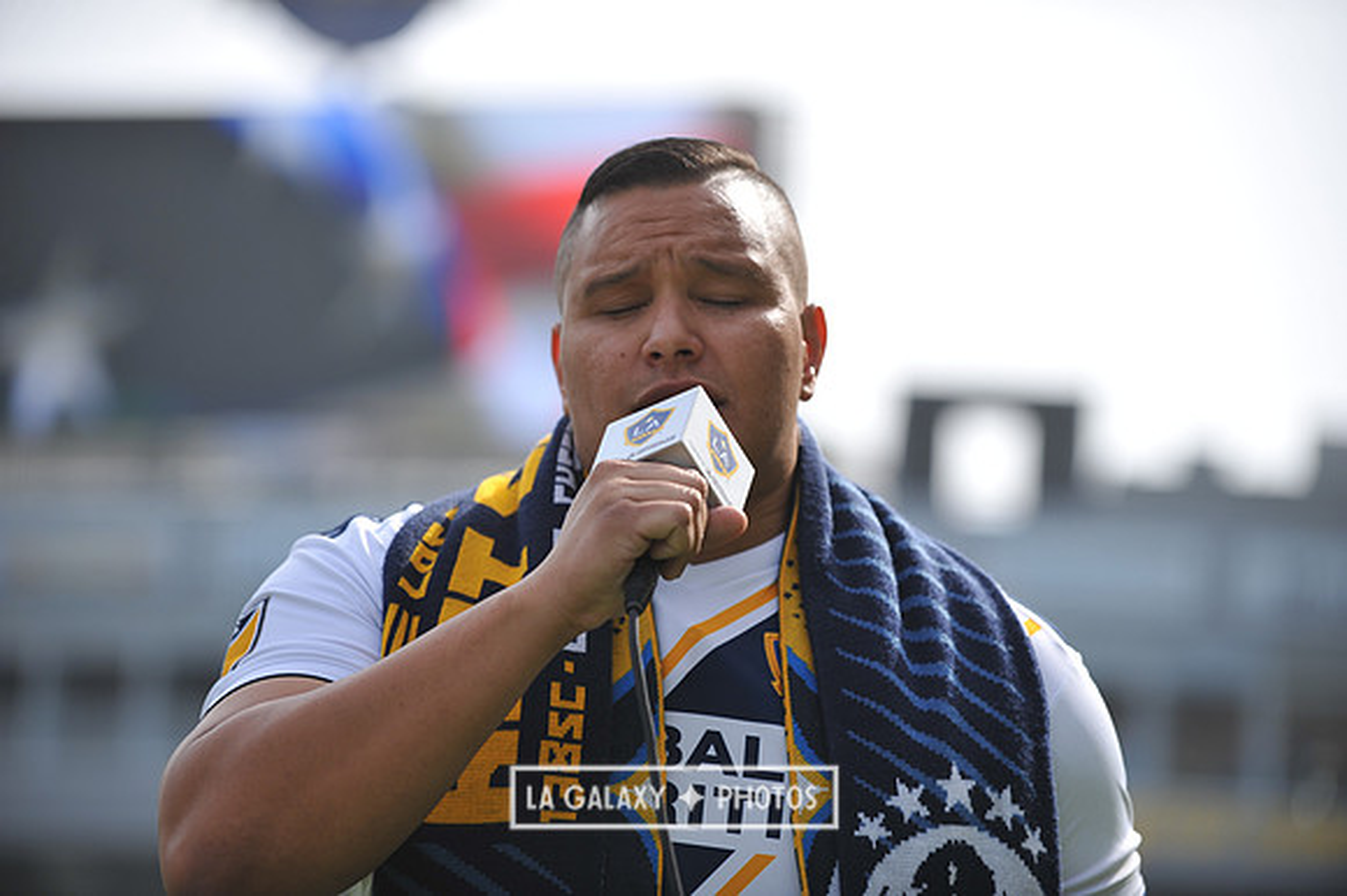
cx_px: 674
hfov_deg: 15.2
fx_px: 5048
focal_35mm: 135
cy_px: 448
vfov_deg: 10.1
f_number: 3.5
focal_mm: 135
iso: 200
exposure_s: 1/1600
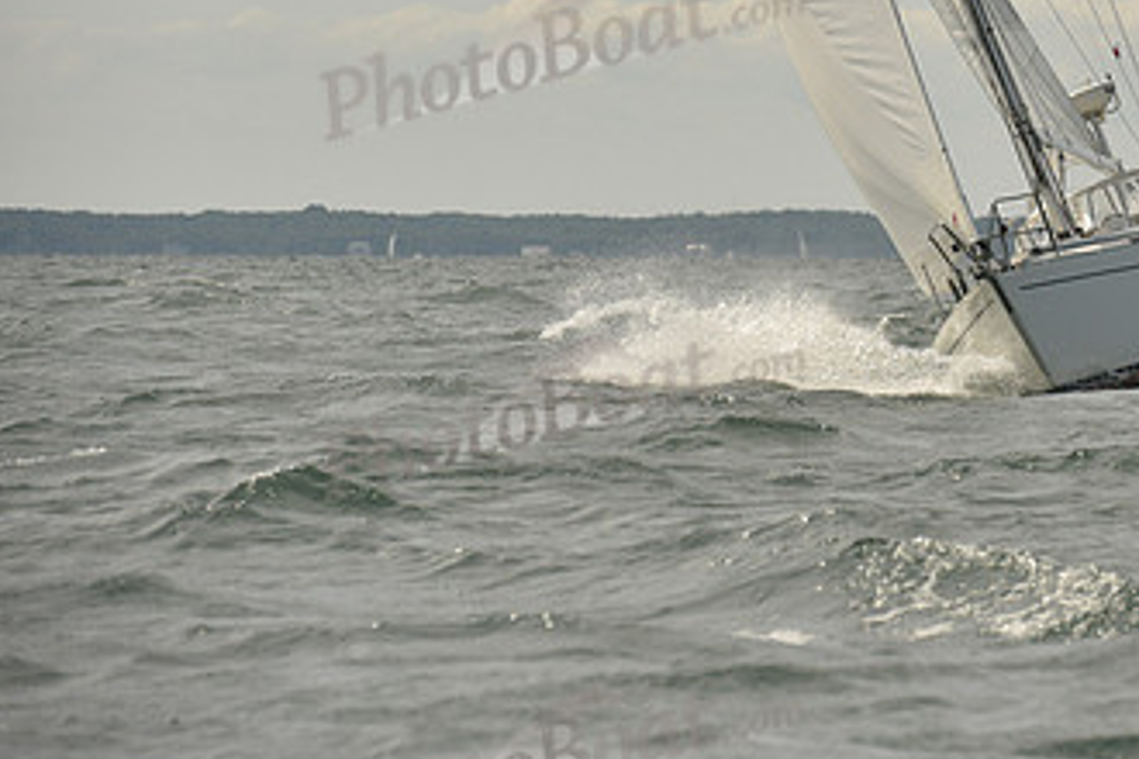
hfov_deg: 5.8
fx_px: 11136
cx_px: 987
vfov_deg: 3.9
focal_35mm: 352
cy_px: 181
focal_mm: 200
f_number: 8
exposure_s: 1/1000
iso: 320
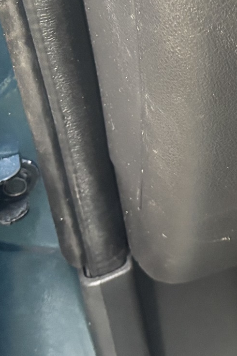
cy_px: -27
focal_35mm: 105
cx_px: 578
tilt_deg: -25.9
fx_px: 1038
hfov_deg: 10.9
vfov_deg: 18.8
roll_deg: -0.4
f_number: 1.6
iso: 250
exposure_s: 1/60
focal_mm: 5.96
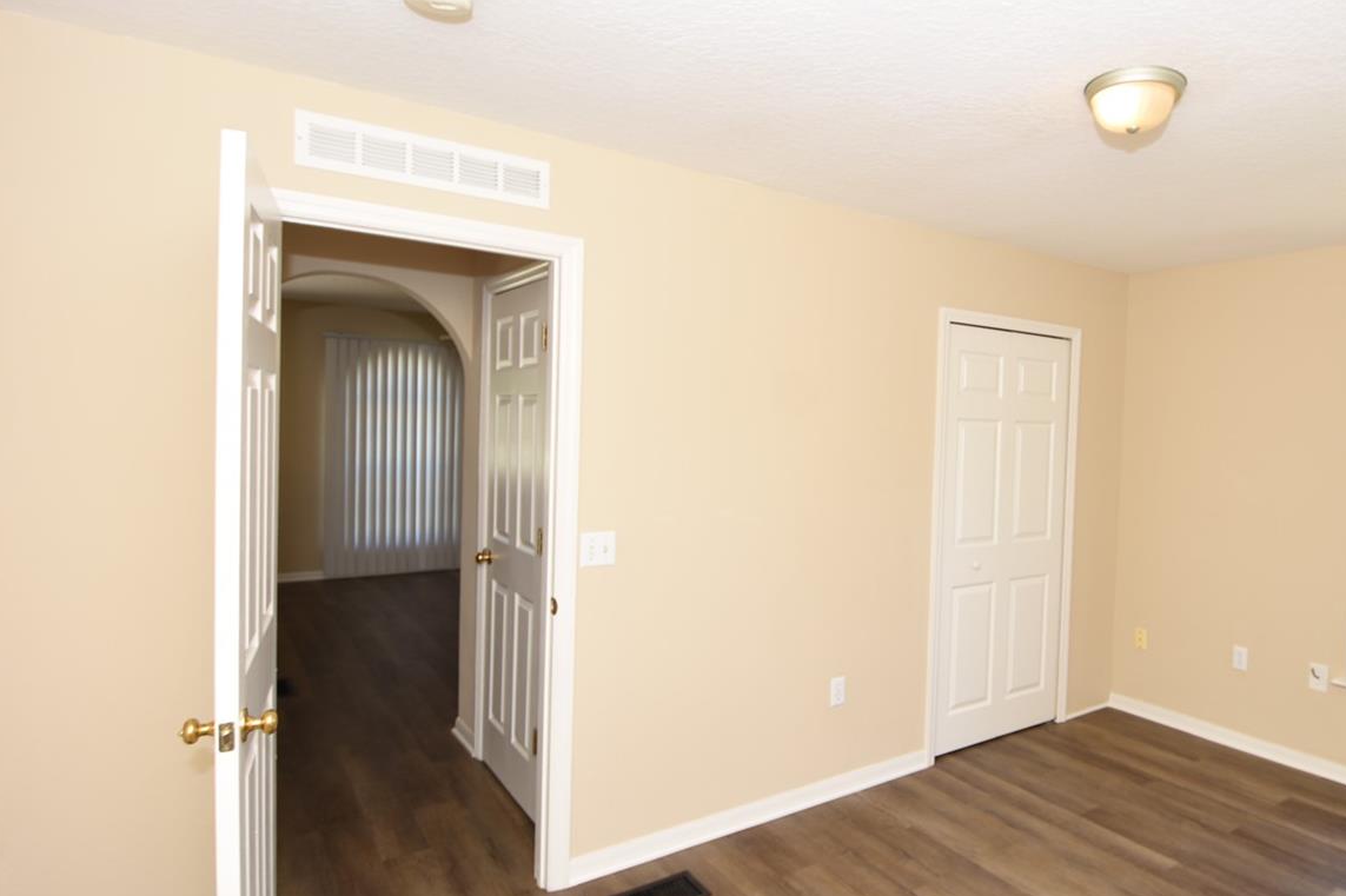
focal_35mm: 21
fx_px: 785
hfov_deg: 78.6
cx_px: 899
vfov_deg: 59.4
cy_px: 476
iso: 100
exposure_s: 1/60
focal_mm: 10
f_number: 4
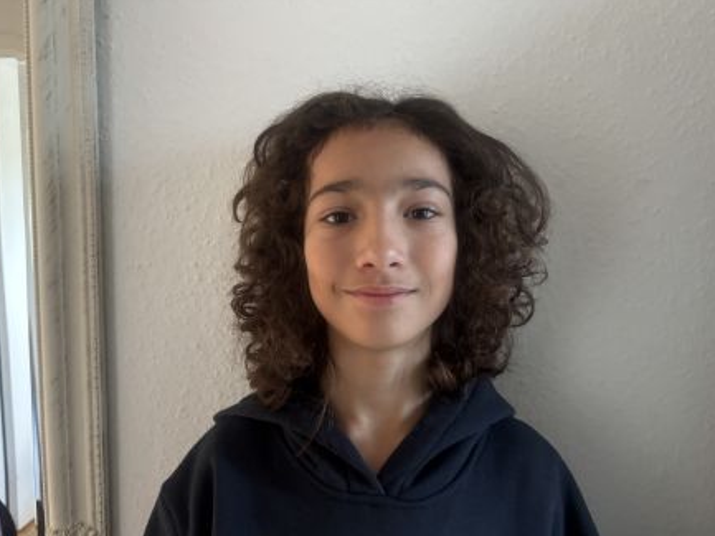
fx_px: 558
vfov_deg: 51.4
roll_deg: -1.0
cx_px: 352
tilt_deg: -4.6
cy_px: 274
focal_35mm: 27
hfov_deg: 65.3
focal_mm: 5.96
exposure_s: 1/35
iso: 640
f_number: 1.6
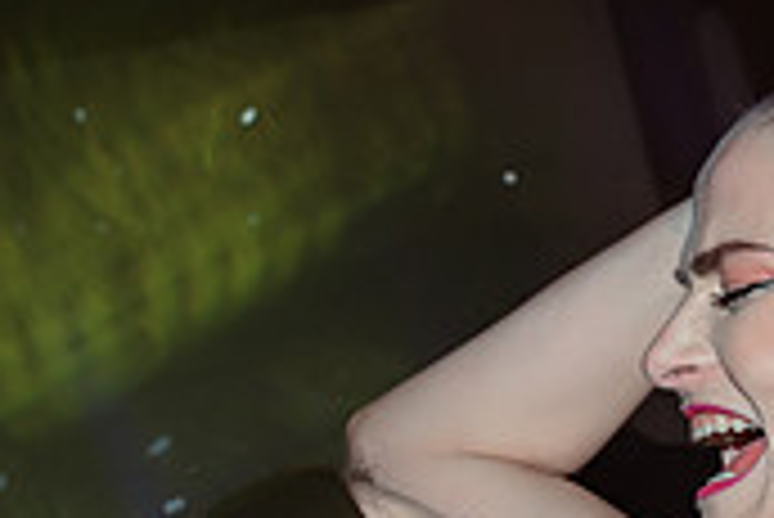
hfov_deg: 17.1
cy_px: 399
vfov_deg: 11.6
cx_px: 688
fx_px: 2539
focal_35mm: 118
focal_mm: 35
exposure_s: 1/5
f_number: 8
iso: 100
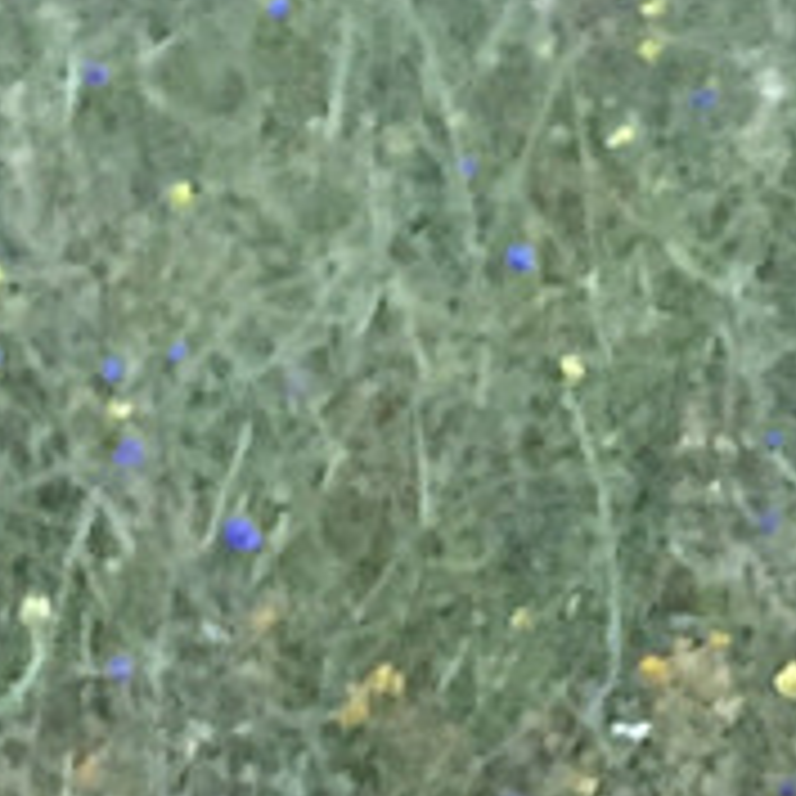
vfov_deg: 6.9
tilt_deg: -27.9
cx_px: -535
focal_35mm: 232
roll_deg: +1.9
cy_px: 2244
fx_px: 6036
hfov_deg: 7.4
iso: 500
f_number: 2.2
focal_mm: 4.15
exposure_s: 1/17
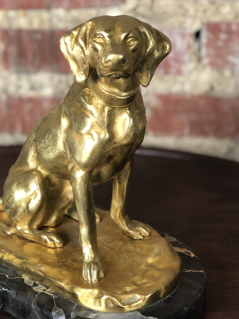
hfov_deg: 22.9
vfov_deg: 30.2
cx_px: 101
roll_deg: +3.1
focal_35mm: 64
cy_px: 179
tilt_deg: -27.5
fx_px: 589
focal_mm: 6
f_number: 2.4
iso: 125
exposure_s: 1/33
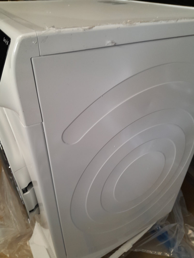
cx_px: 97
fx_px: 194
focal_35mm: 26
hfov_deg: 53.1
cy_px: 129
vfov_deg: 67.3
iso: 200
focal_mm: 3.98
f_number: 1.8
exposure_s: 1/60
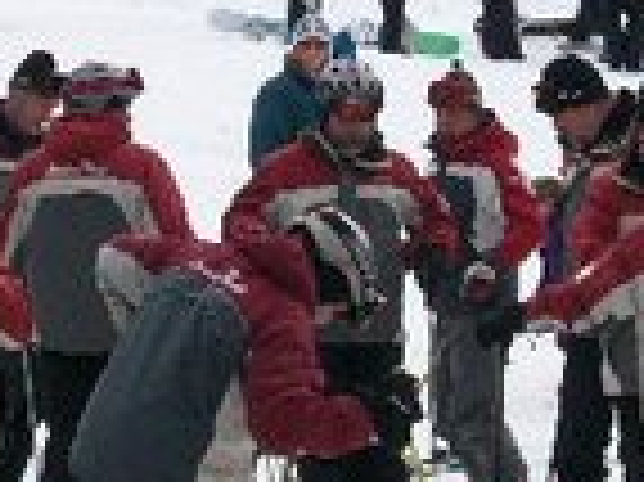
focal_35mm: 316
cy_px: 140
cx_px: 239
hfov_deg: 6.3
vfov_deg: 4.7
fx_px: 5874
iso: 92
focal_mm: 15.3
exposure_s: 1/229
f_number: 4.7
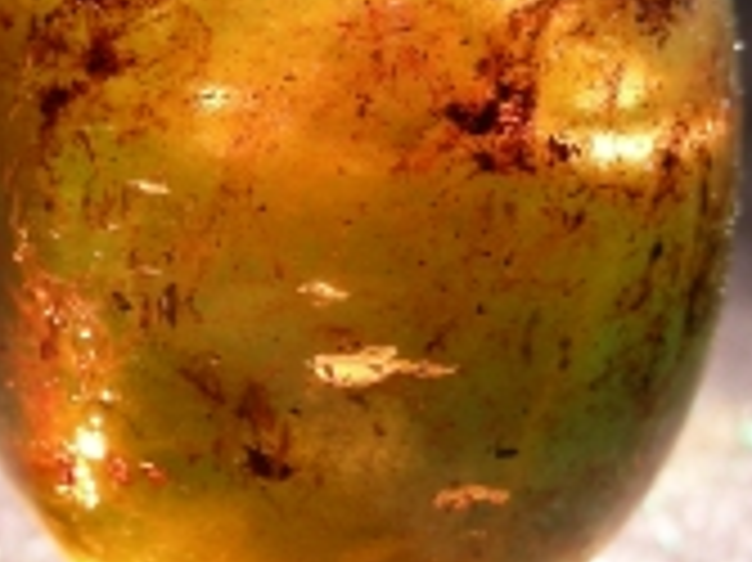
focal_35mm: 142
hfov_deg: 13.9
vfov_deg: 10.4
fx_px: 3083
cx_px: 279
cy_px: 196
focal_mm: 9.7
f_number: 3.5
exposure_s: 1/5.8
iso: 50
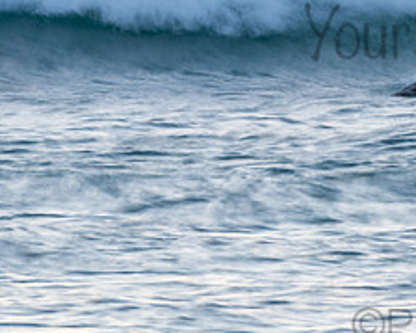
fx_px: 14965
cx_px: 496
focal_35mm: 1216
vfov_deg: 1.3
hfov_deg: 1.6
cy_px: 16
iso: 64
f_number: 16
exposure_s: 1/6
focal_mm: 500
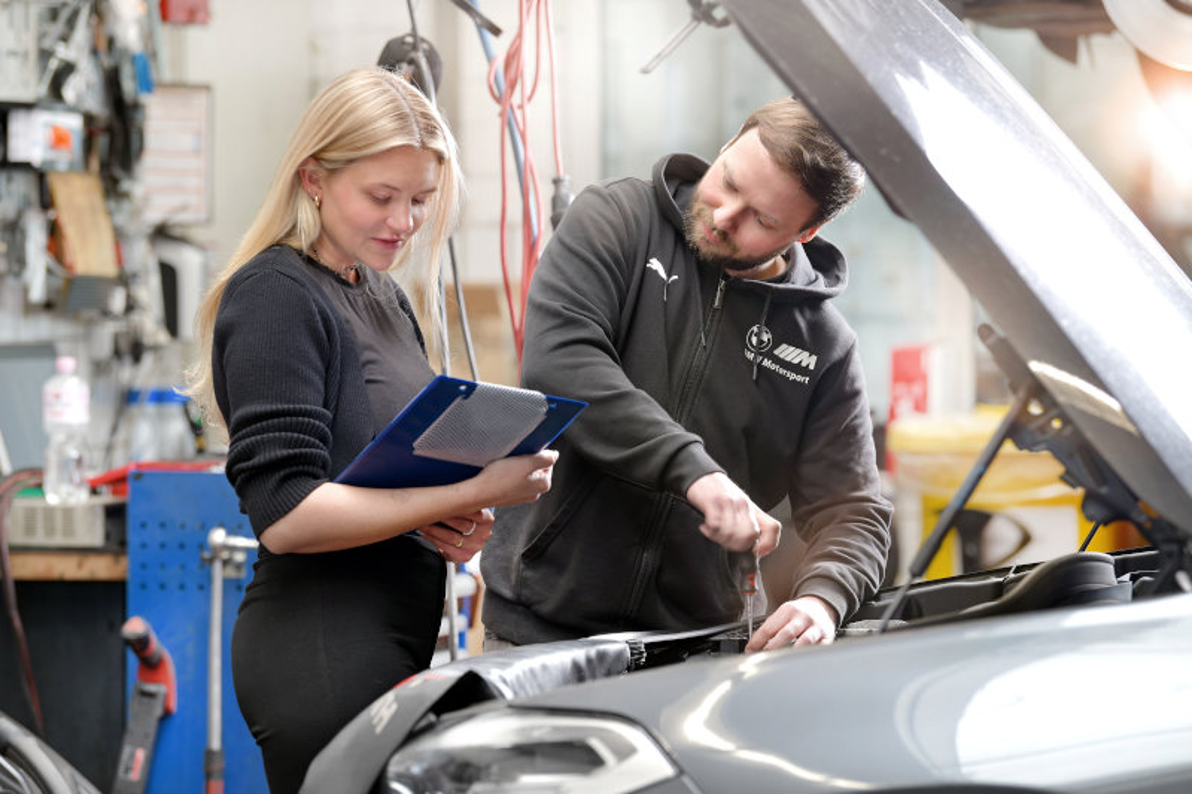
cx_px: 596
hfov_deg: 14.2
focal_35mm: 145
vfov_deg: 9.5
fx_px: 4800
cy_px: 397
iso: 100
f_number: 4
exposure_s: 1/10
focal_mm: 145
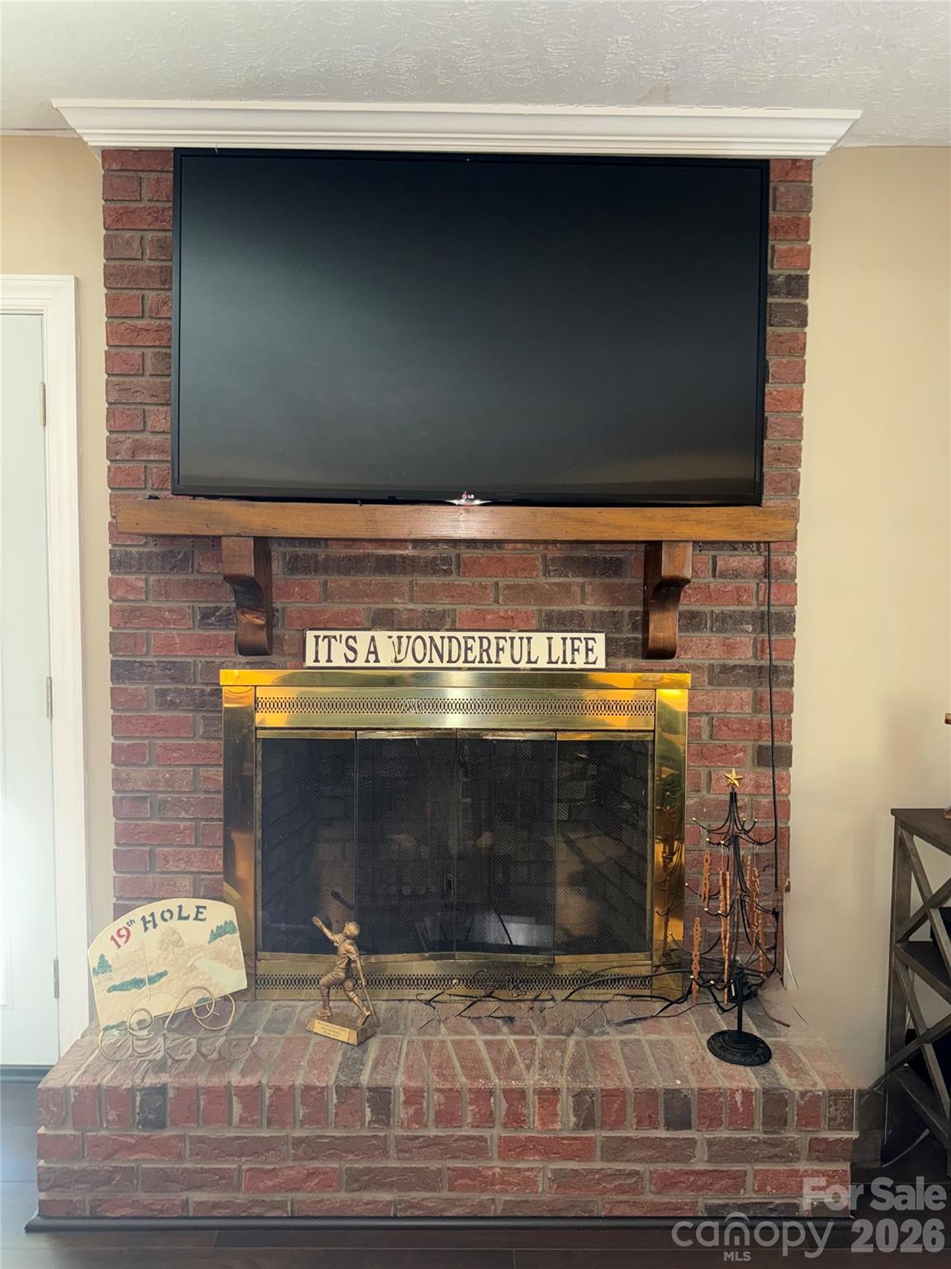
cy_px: 634
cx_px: 476
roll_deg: -0.9
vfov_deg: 71.6
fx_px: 879
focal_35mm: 24
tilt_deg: -2.8
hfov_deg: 56.8
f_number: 1.78
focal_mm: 6.76
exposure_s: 1/15
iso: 100
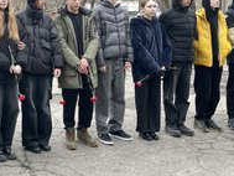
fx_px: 372
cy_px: 56
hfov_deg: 33.2
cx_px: 26
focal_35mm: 55
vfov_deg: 26.4
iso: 64
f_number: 1.6
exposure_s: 1/121
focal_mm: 4.2
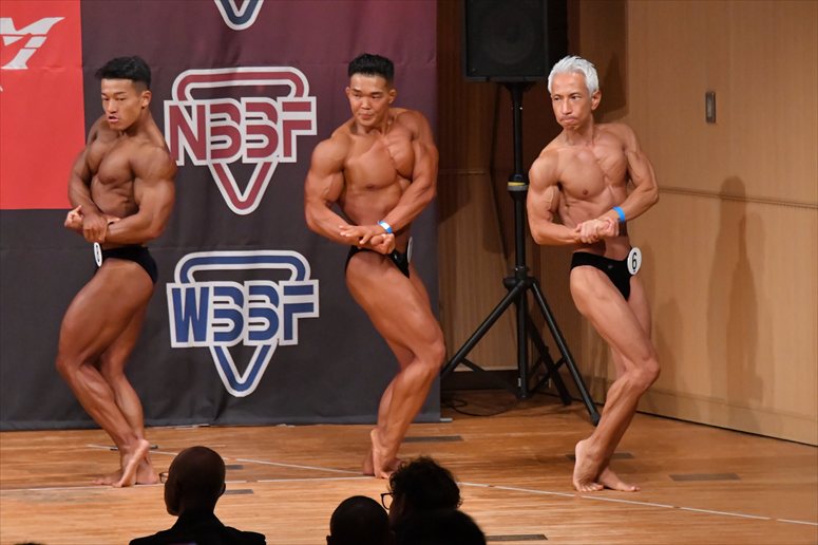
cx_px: 409
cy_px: 272
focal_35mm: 270
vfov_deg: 5.1
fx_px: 6132
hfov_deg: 7.6
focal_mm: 180
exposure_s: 1/400
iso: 9000
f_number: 5.6
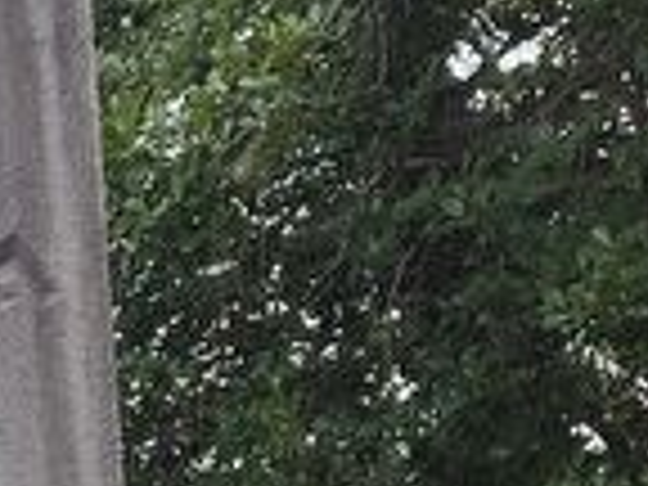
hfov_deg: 13.4
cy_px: 828
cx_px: -616
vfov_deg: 10.9
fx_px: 2396
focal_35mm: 128
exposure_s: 1/120
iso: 140
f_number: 1.8
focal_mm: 5.56
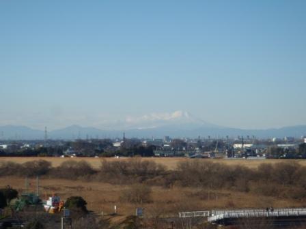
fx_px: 1238
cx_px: 153
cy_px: 114
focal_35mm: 140
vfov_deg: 10.6
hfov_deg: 14.1
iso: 80
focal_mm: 25
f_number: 5.9
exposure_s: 1/250
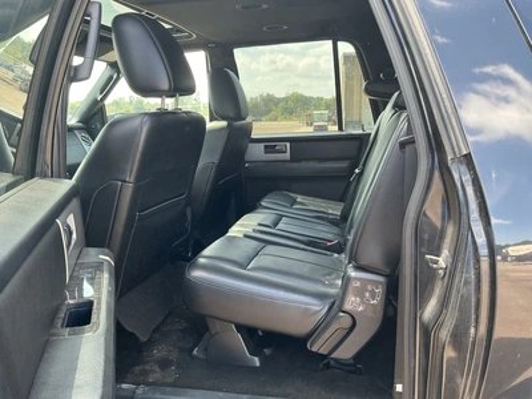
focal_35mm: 28
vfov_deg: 49.7
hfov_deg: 63.4
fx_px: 430
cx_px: 266
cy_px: 200
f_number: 1.8
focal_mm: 3
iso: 40
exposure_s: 1/122
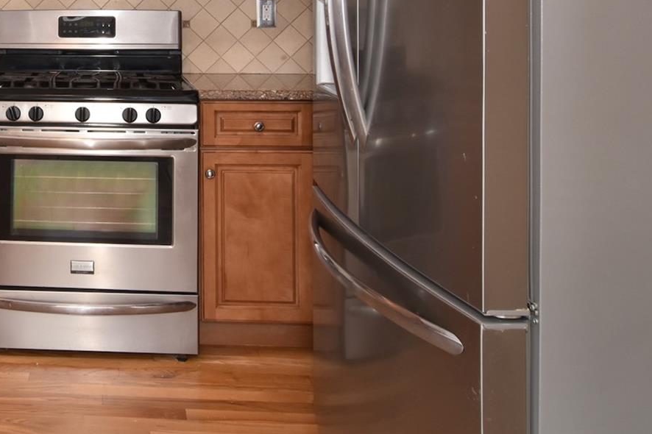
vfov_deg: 32.5
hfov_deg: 44.1
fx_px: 691
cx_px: 19
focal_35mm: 38
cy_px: 14
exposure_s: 1/25
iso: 640
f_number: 11
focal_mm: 11
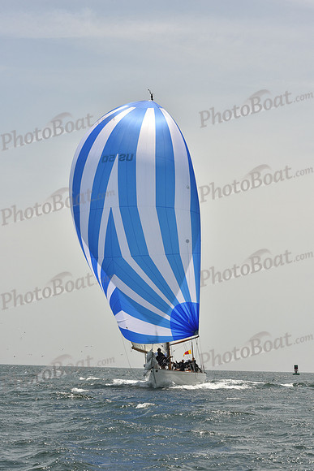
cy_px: 236
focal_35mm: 70
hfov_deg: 19.5
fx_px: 915
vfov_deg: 28.8
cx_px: 157
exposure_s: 1/1600
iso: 400
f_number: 10
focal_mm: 70
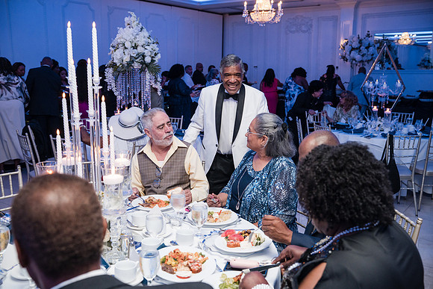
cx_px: 216
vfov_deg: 37.9
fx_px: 421
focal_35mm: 35
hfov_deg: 54.4
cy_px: 144
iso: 2500
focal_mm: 35
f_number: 4
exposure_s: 1/250
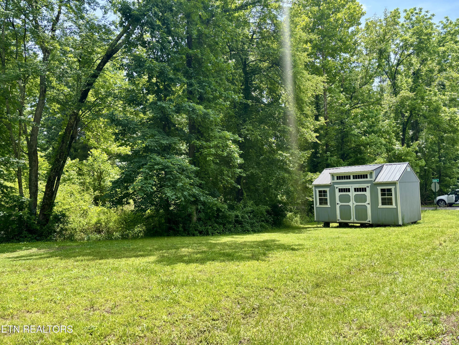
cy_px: 172
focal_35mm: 26
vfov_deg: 53.1
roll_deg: +2.1
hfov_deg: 67.3
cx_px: 230
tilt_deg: +3.0
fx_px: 345
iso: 50
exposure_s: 1/935
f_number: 1.6
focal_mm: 5.96
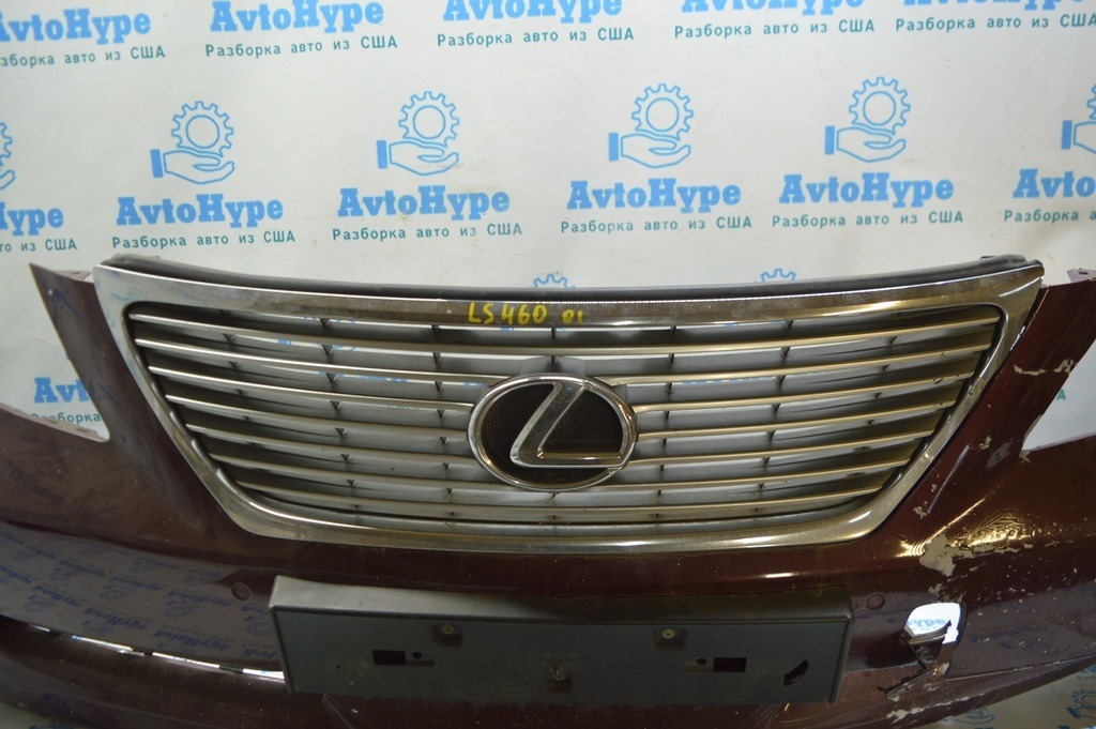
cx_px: 548
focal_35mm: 27
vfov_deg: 47.9
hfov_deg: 67.4
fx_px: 821
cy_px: 364
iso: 400
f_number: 3.5
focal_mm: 18
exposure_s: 1/50
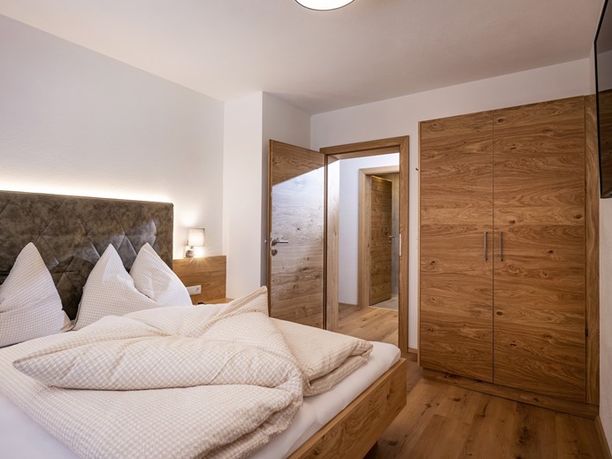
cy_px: 224
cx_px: 274
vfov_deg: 66.0
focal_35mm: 20
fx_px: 354
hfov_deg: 81.5
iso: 50
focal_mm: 18
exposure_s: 1/3.33
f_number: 6.8
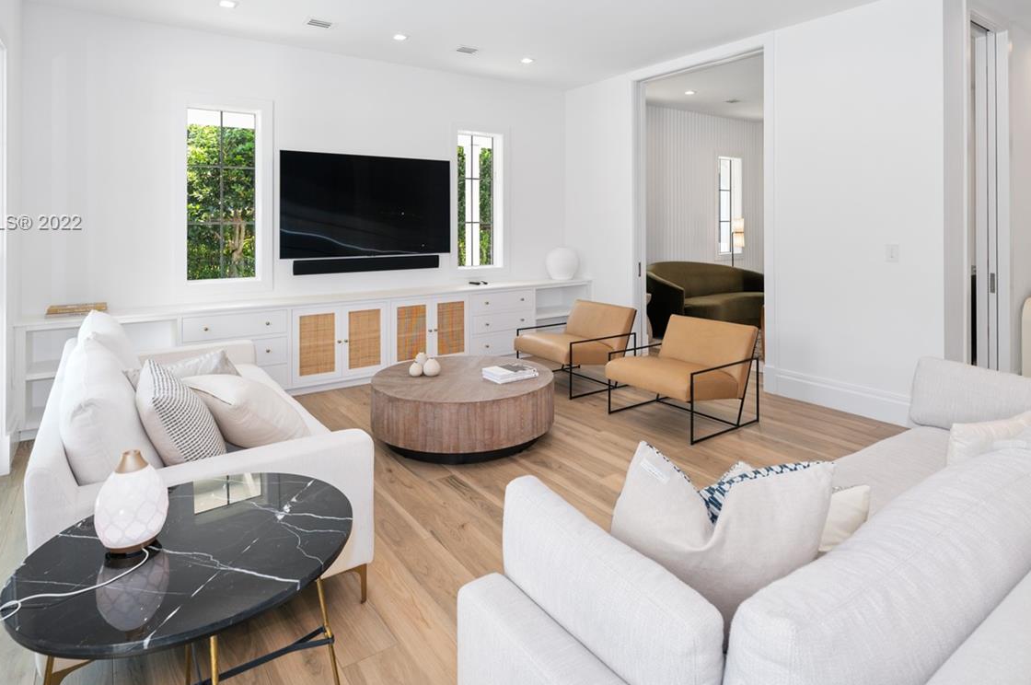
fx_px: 572
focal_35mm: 20
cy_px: 224
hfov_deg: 84.0
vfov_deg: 60.2
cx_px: 523
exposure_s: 1/10
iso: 100
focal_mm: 14
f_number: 5.6
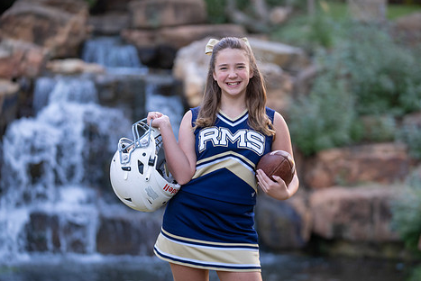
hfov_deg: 13.8
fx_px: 1743
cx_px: 235
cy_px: 136
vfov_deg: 9.2
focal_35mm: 149
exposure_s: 1/320
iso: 800
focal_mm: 120
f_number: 2.8
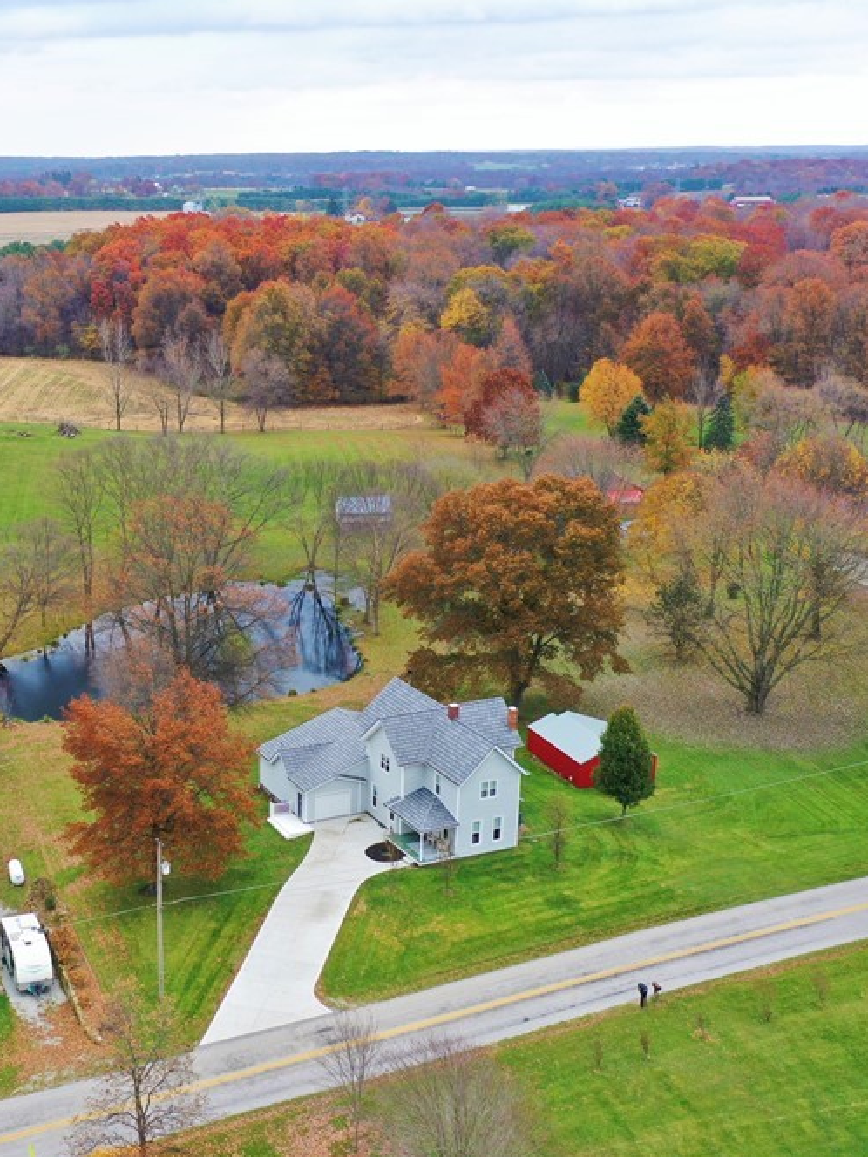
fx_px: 1471
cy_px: 556
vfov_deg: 42.9
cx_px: 127
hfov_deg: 31.7
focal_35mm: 44
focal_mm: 10.26
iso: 100
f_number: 4
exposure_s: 1/120
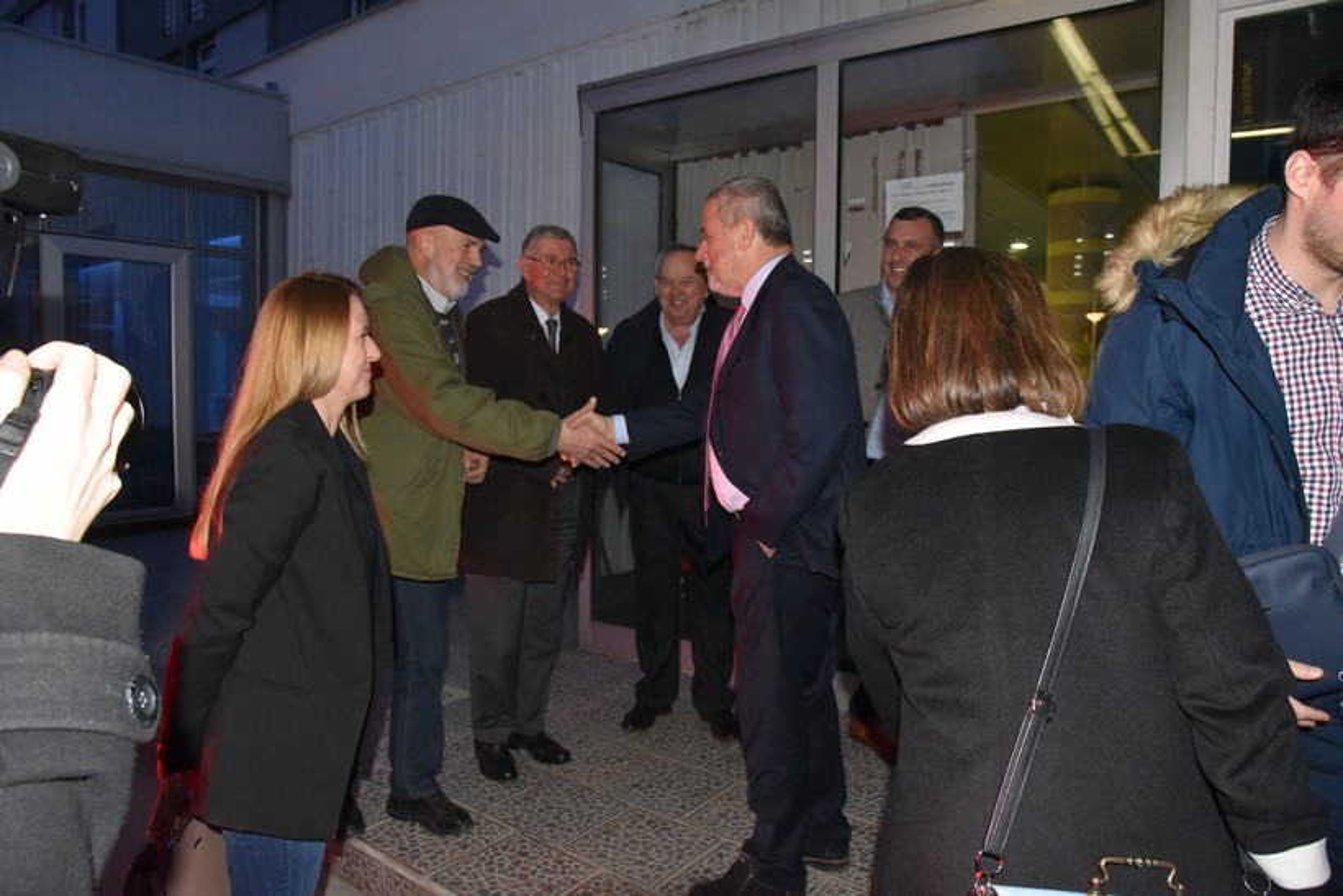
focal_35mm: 24
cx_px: 672
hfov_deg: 73.7
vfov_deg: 53.2
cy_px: 448
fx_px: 895
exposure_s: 1/60
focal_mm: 24
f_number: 9
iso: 8000
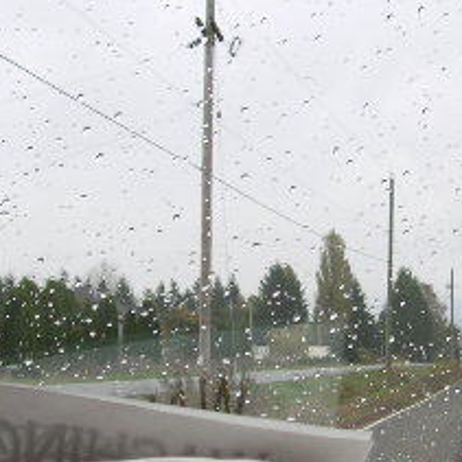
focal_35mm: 102
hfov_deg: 16.9
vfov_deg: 17.0
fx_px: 1540
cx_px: 399
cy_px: 309
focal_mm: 6
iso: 50
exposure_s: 1/45
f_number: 2.8
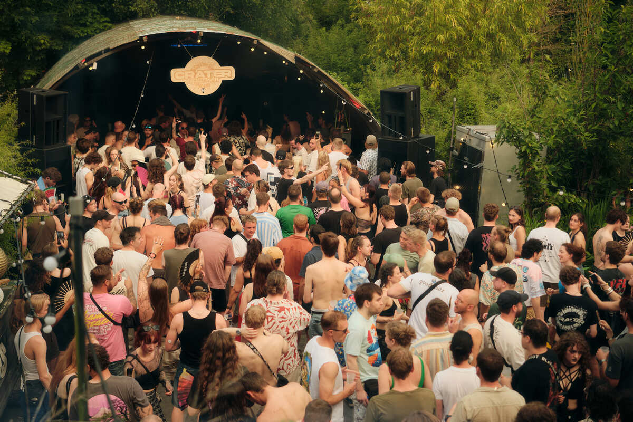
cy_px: 211
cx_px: 316
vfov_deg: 27.0
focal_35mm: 50
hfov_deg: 39.6
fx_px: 879
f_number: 2
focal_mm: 33
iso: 640
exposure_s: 1/500
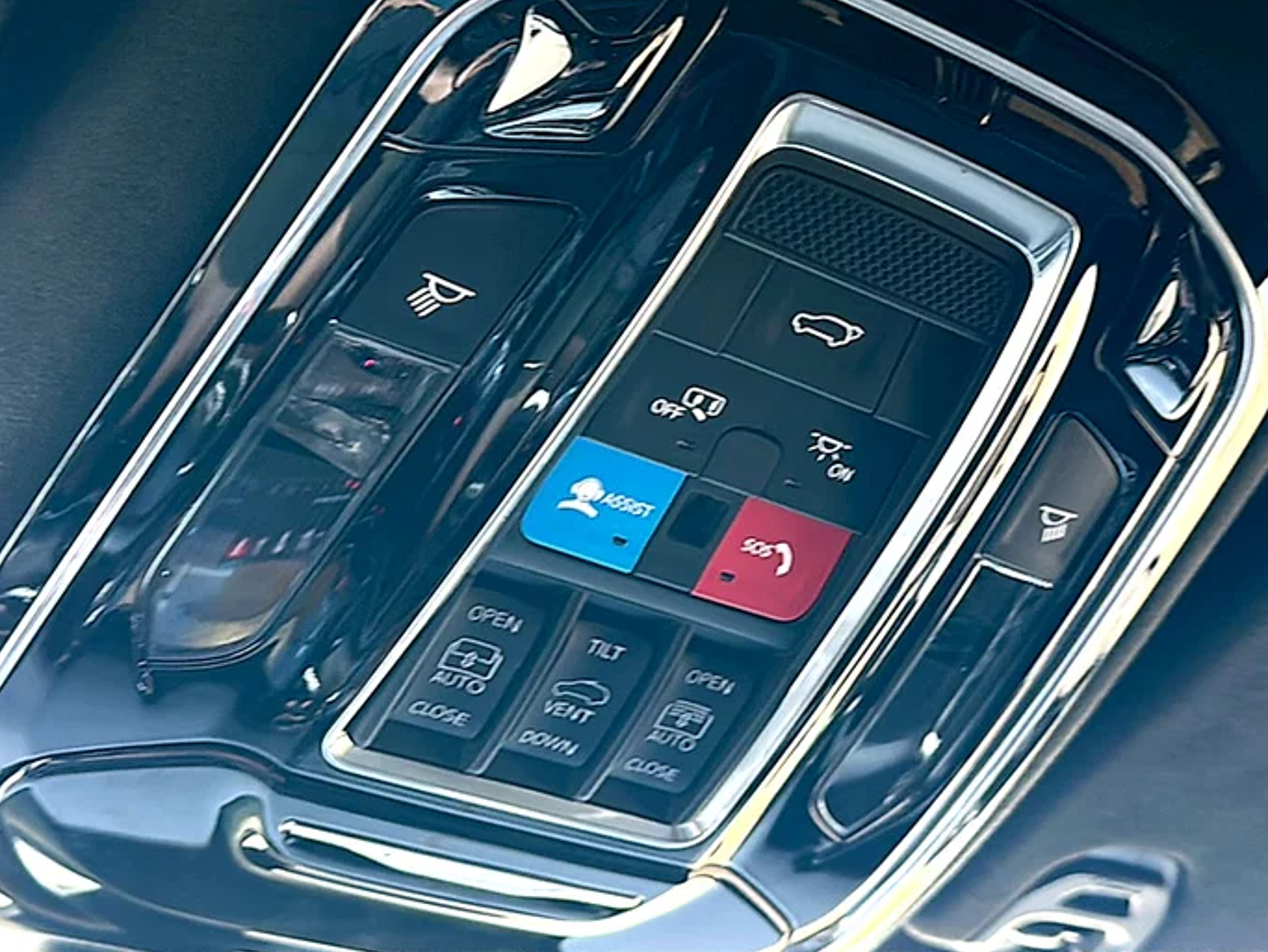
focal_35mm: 42
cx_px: 637
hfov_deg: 44.8
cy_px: 470
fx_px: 1539
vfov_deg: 34.4
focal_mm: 6.86
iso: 80
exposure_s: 1/40
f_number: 1.78
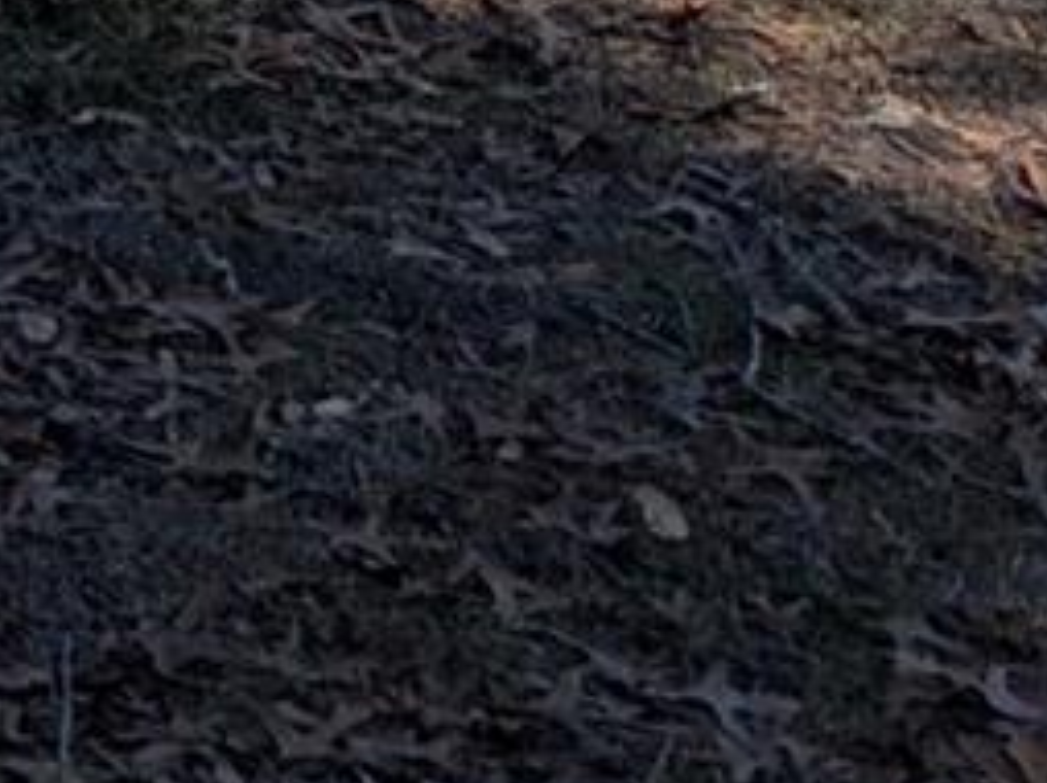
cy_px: -1446
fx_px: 4563
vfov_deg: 8.5
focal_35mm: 151
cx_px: -1896
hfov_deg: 10.3
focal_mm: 6.81
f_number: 1.85
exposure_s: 1/1689
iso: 46
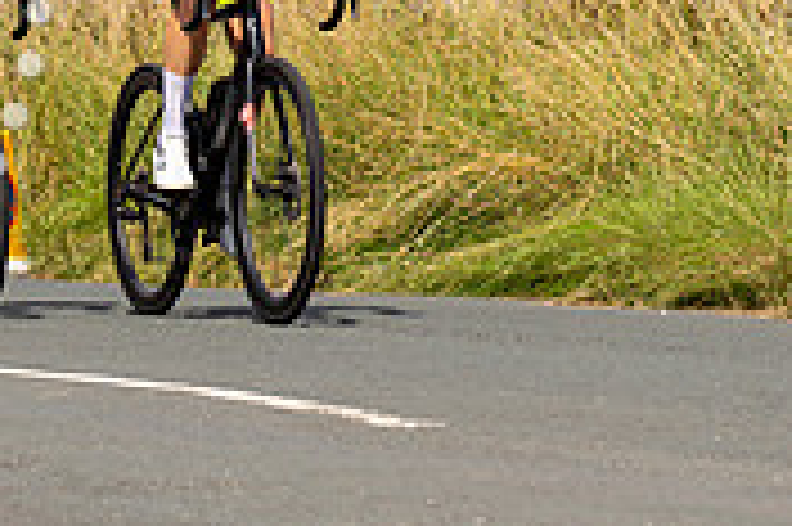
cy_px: -245
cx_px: 224
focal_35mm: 311
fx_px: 6835
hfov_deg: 6.6
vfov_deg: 4.4
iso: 100
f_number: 4.5
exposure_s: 1/800
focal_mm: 75
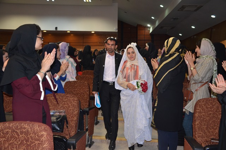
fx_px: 216
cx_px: 113
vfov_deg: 38.2
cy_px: 75
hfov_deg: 55.2
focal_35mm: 34
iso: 800
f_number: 3.8
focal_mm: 23
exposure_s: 1/60
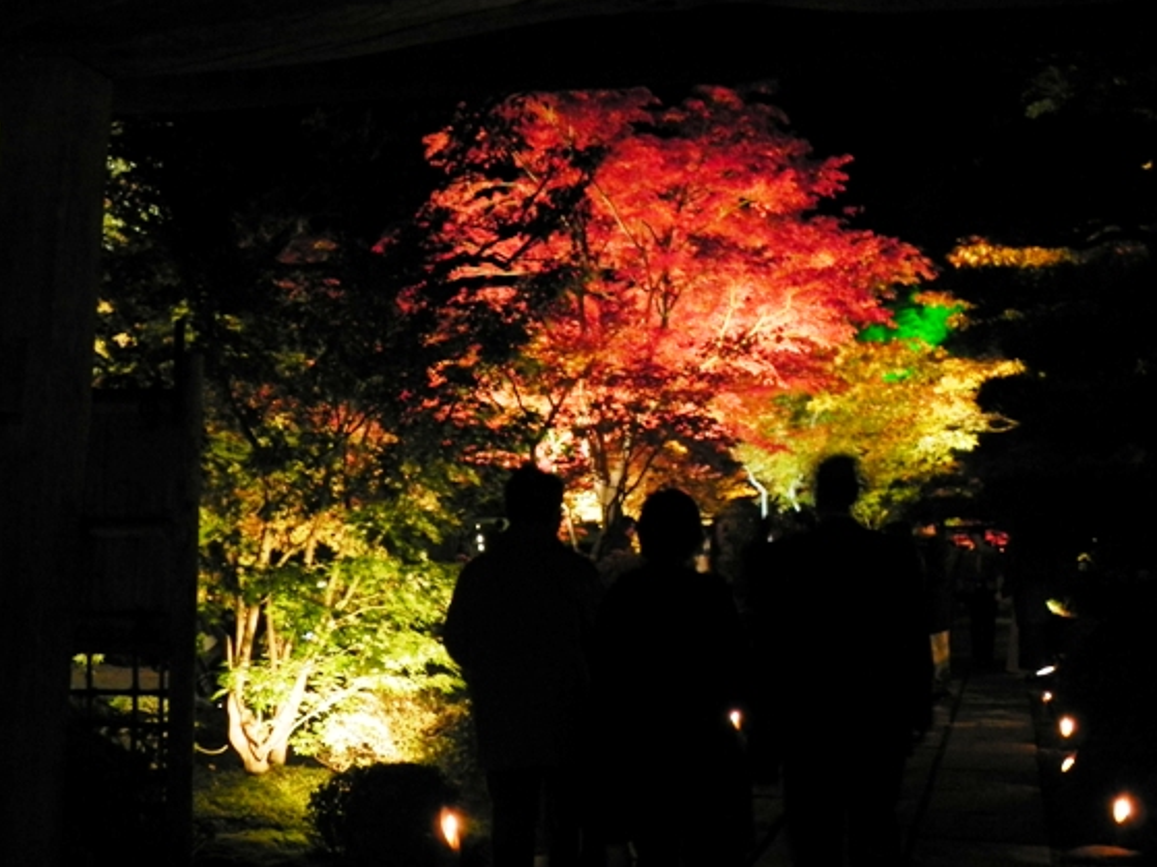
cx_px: 586
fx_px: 1771
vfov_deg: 27.5
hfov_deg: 36.2
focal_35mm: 53
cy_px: 427
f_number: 3.5
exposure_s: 1/30
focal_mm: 9.2
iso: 300
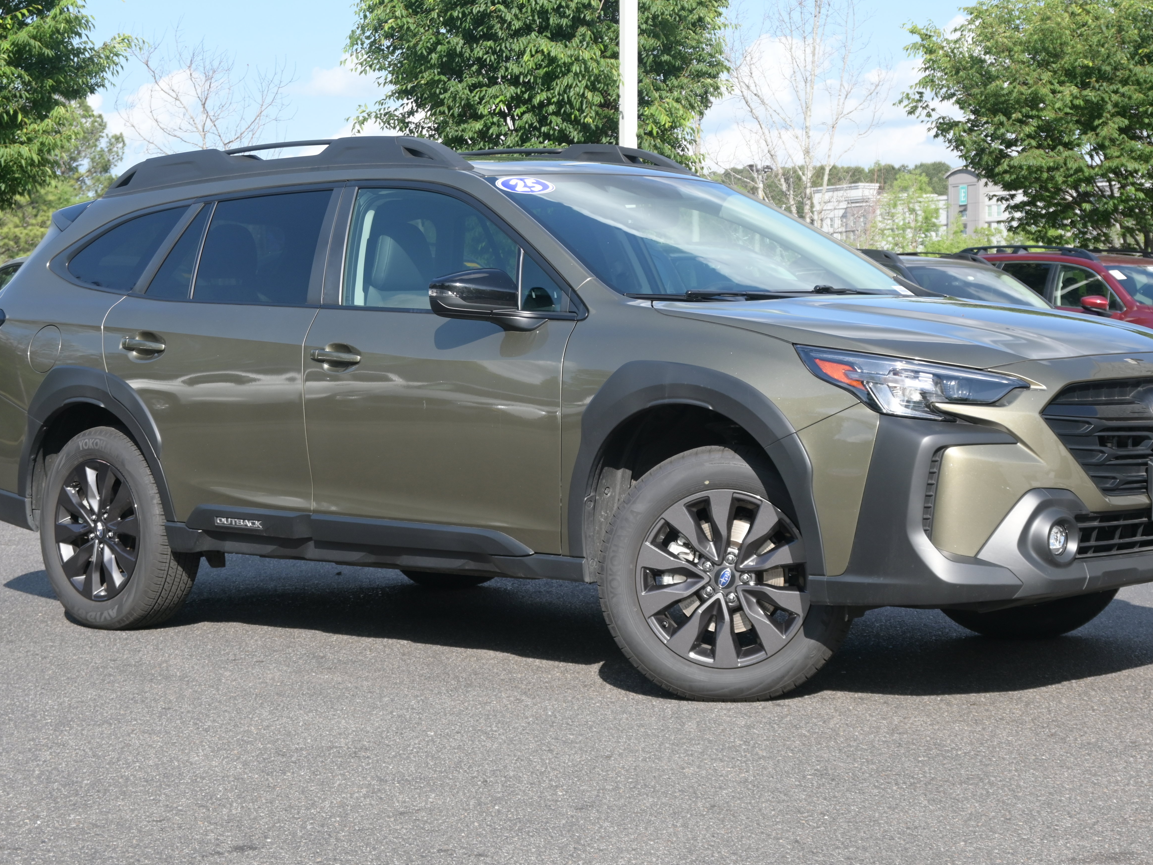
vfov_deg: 20.2
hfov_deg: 26.7
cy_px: 416
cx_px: 613
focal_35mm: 73
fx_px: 2432
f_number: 5.6
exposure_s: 1/500
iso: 200
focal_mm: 42
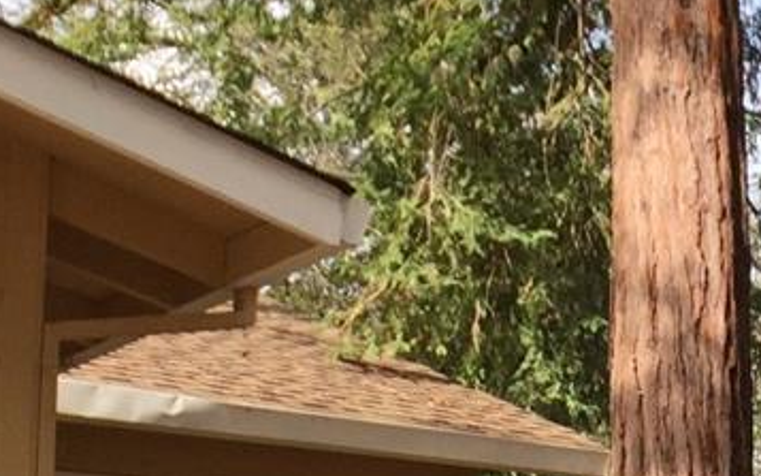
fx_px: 2675
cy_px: 613
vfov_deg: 10.0
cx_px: 802
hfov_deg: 15.8
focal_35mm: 129
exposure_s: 1/659
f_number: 2.2
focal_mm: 4.15
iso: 32
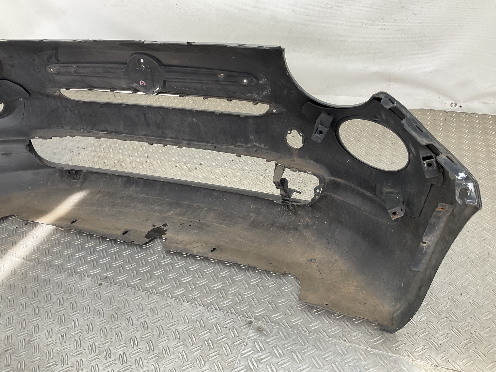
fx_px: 416
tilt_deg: -35.8
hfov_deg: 61.7
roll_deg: +7.3
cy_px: 186
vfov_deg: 48.2
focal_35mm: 29
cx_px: 248
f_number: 1.8
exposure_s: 1/100
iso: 25
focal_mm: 3
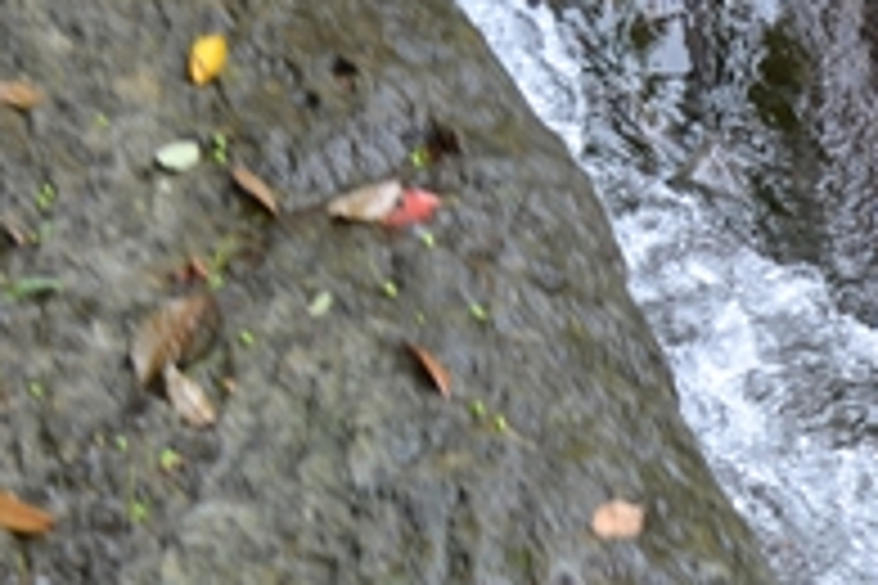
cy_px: 488
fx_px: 2714
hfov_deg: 17.6
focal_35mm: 111
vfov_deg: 12.2
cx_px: 1036
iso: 360
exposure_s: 1/125
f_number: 5.6
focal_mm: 29
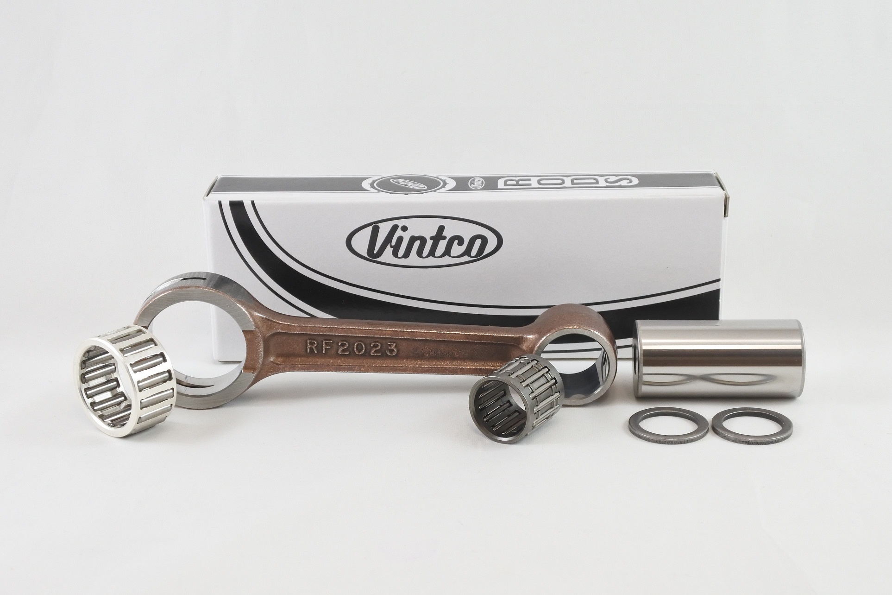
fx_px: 1090
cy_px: 298
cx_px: 446
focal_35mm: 44
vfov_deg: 30.5
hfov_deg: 44.5
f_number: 4.5
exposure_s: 1/125
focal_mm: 16.5
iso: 400
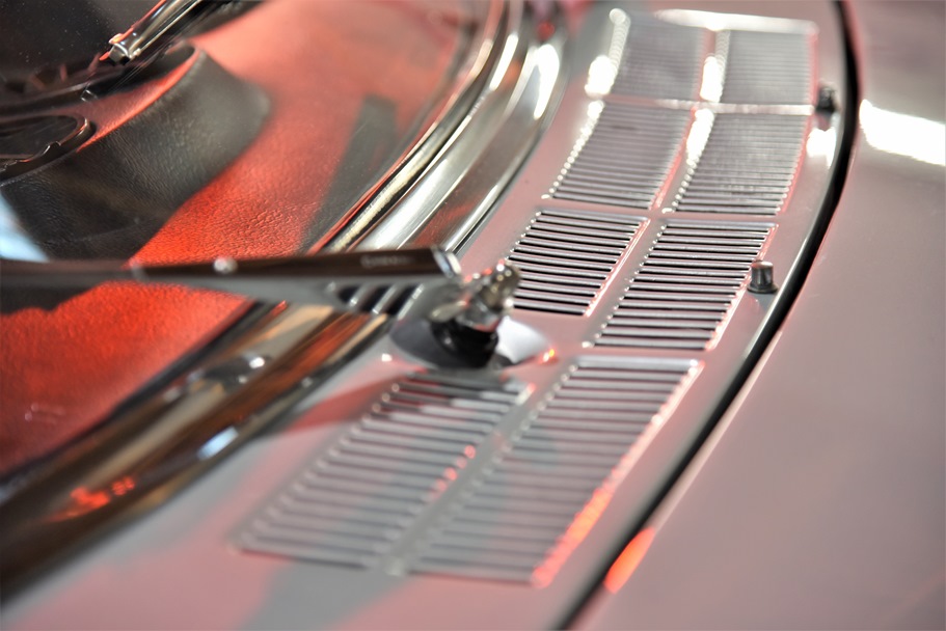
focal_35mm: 120
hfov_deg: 17.1
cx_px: 473
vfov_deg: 11.4
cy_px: 316
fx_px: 3154
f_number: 4
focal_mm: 120
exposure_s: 1/60
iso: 800
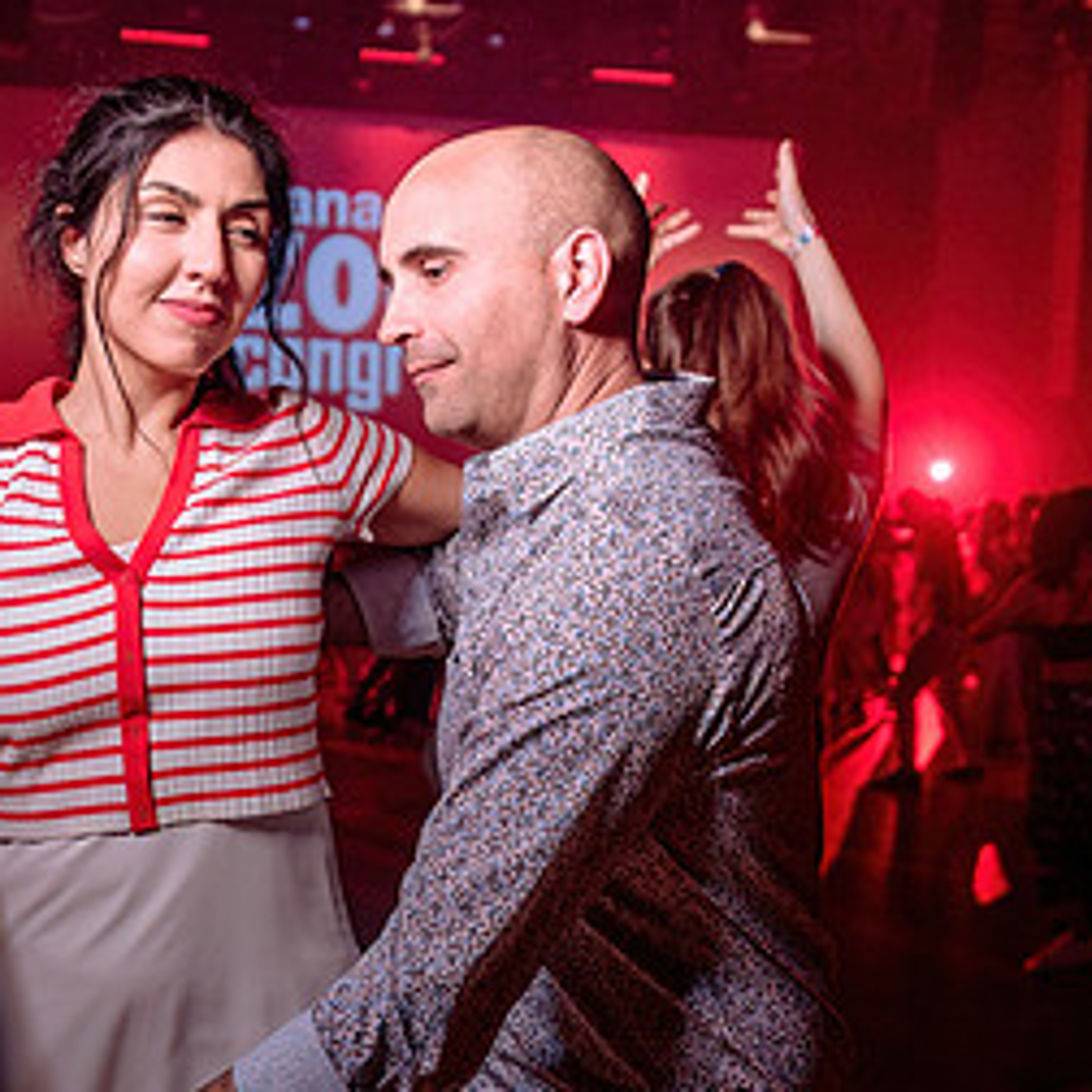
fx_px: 1999
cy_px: 658
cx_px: 438
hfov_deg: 30.5
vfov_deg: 30.5
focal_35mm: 56
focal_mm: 24
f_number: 2.8
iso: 800
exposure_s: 1/60
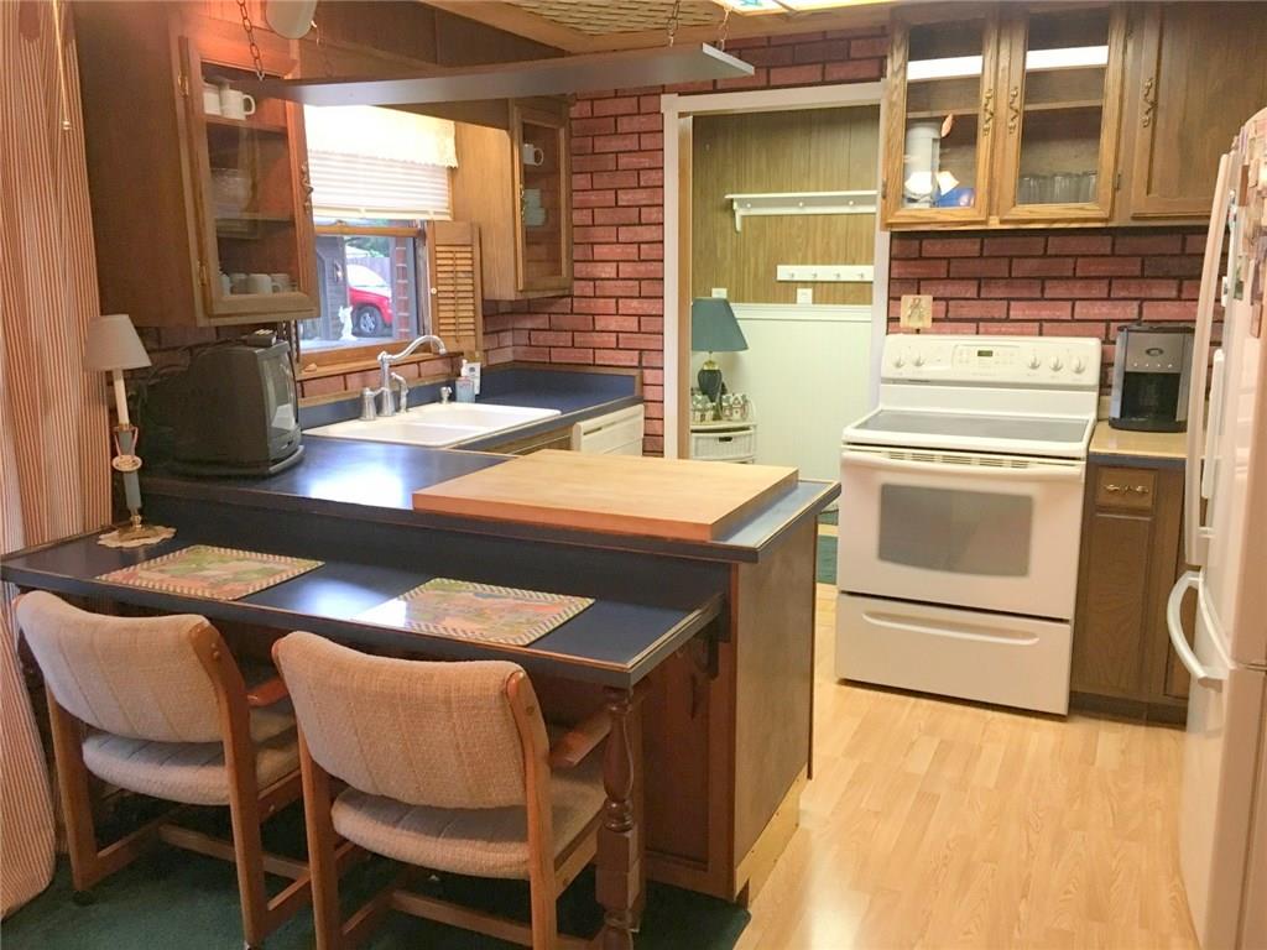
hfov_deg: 61.7
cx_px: 634
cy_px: 475
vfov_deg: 48.2
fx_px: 1061
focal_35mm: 29
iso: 160
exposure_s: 1/30
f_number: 2.2
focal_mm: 4.15
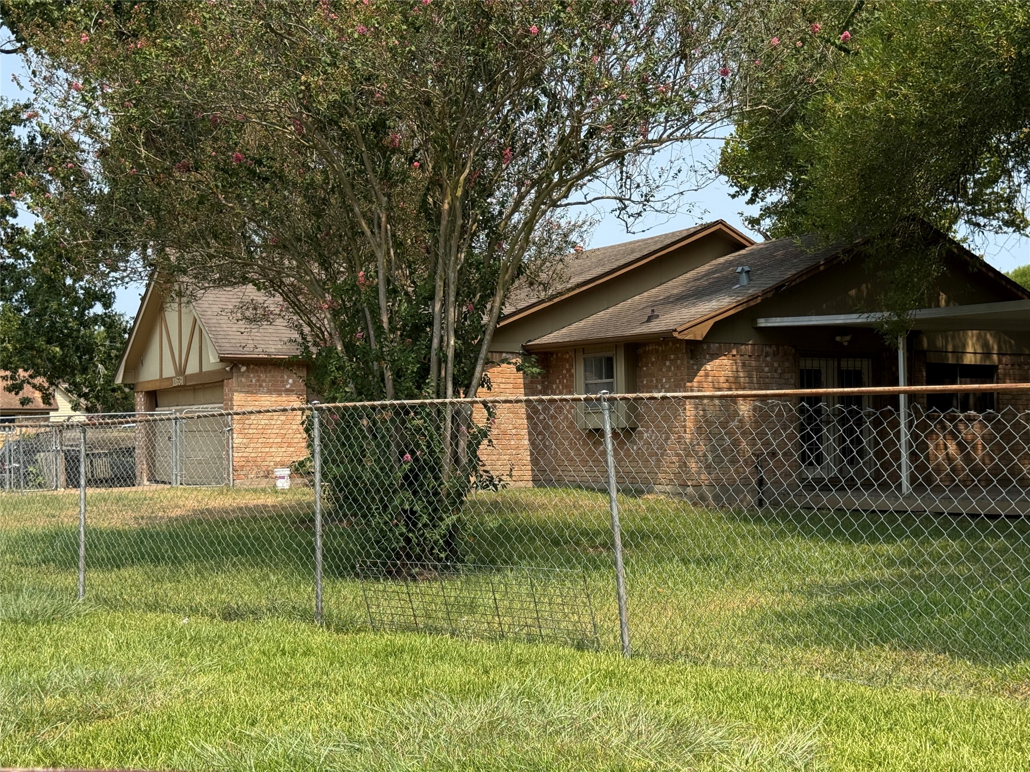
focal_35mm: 48
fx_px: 1428
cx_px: 515
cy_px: 386
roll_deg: +1.0
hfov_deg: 39.7
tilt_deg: +3.8
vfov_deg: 30.3
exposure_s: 1/3534
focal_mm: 6.76
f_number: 1.78
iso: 64
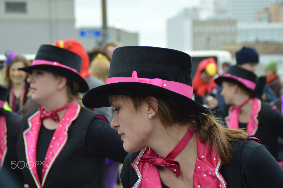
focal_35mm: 112
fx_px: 884
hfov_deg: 18.2
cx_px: 142
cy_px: 94
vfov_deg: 12.2
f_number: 5.6
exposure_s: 1/500
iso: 320
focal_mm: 75
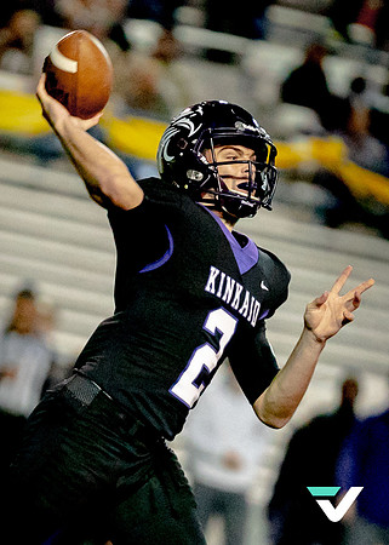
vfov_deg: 3.7
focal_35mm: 551
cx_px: 63
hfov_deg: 2.6
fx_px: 8529
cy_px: 355
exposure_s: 1/1000
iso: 6400
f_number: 2.8
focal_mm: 200
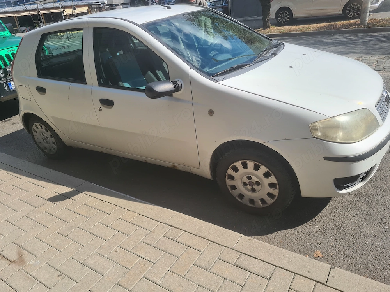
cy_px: 146
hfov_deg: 67.3
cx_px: 195
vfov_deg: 53.1
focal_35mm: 26
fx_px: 293
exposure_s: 1/2184
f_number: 1.8
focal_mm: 5.4
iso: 50
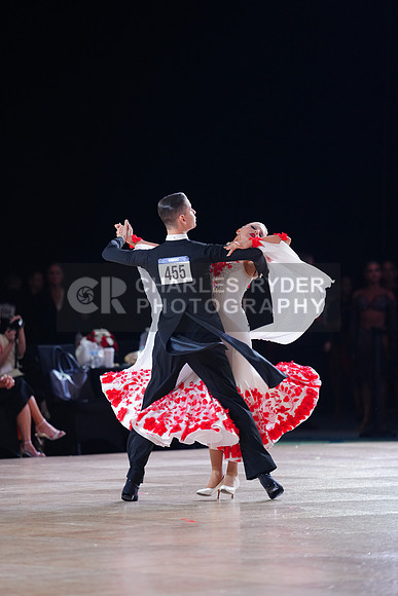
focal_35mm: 200
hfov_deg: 6.9
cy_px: 298
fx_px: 3314
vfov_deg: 10.3
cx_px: 199
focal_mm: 200
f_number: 2.8
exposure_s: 1/500
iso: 1000
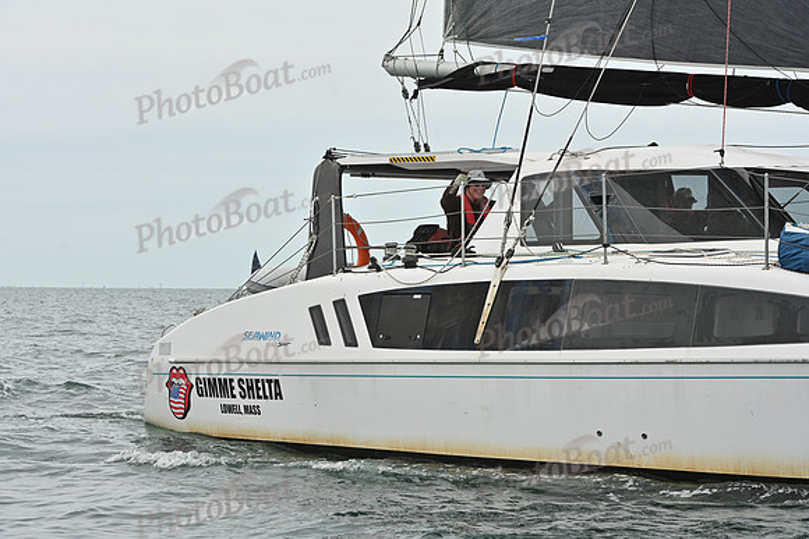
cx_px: 404
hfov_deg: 20.4
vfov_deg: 13.7
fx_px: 2248
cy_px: 270
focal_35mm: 100
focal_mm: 100
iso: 320
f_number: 8
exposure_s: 1/1250
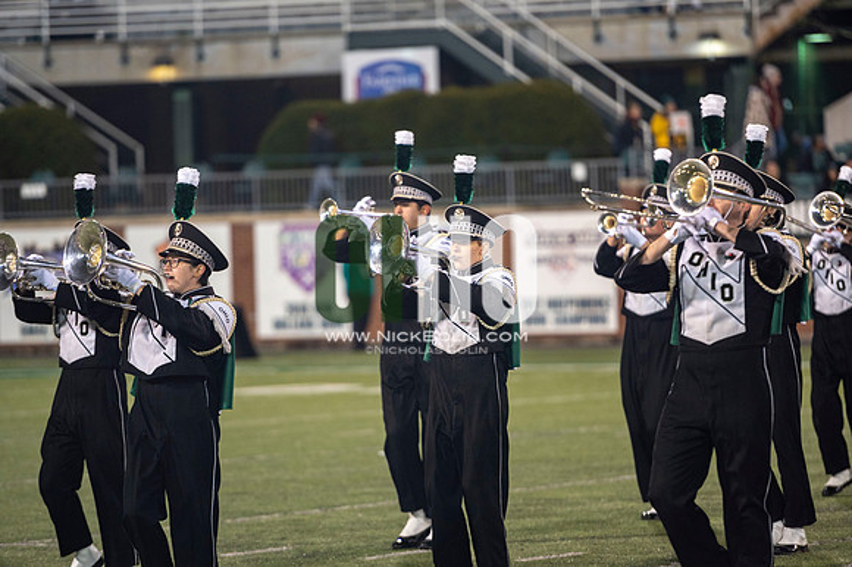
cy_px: 284
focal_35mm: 200
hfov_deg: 10.3
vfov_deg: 6.9
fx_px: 4730
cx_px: 426
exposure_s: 1/500
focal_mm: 200
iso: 1000
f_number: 2.8
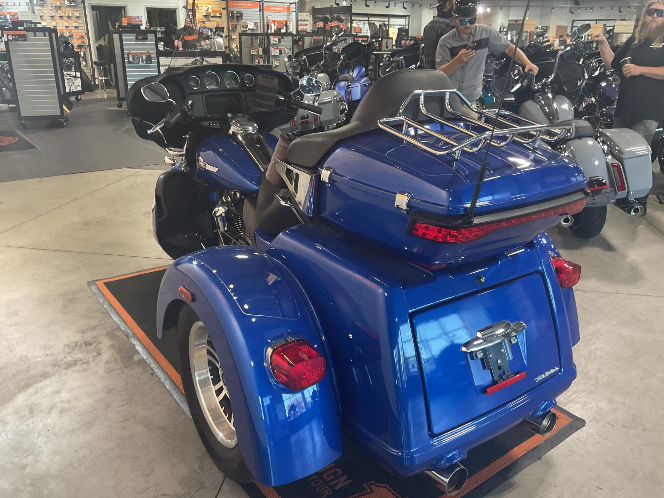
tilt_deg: -21.1
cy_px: 249
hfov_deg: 61.7
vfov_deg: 48.2
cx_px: 332
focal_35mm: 29
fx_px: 556
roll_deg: +0.2
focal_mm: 3
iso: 160
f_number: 1.8
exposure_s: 1/60
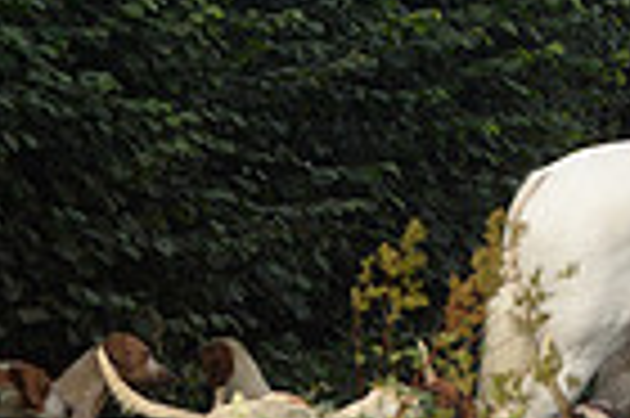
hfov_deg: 3.9
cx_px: 1184
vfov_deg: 2.6
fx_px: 9072
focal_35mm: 519
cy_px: 238
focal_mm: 125
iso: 1100
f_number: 5.6
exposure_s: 1/1250
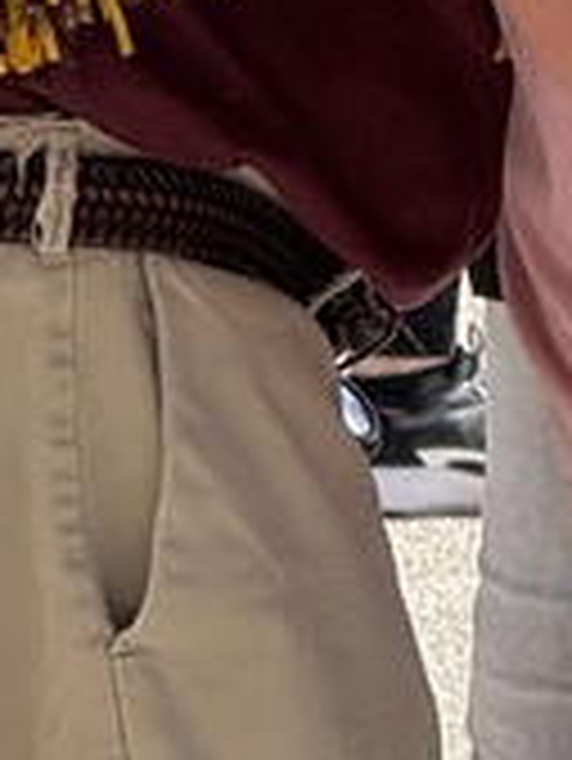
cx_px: 536
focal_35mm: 728
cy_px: 13
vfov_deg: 2.7
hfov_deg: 2.0
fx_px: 16019
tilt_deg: -5.6
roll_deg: -1.9
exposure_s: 1/1004
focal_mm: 15.66
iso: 64
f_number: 2.8
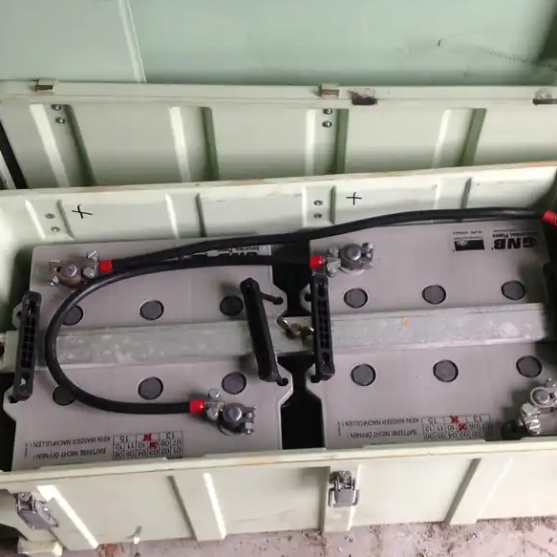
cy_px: 322
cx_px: 304
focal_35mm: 53
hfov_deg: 32.2
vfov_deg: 32.1
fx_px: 965
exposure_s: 1/15
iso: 64
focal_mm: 4.28
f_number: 2.4
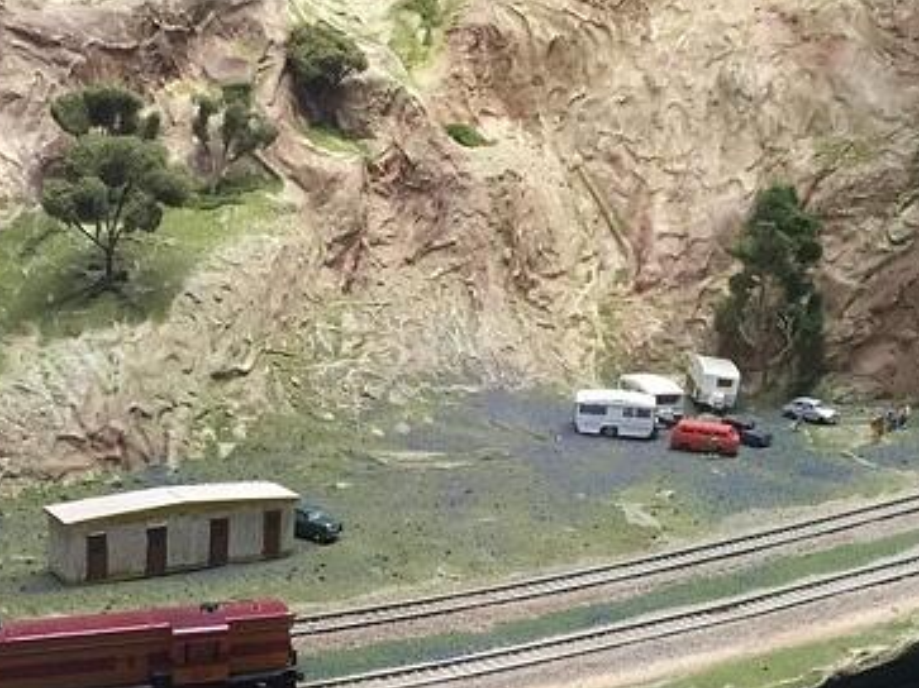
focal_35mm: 64
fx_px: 1699
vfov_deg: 22.7
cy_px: 503
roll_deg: -3.7
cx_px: 408
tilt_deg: -15.0
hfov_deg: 30.3
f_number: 2.2
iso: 125
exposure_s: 1/33
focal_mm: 4.15
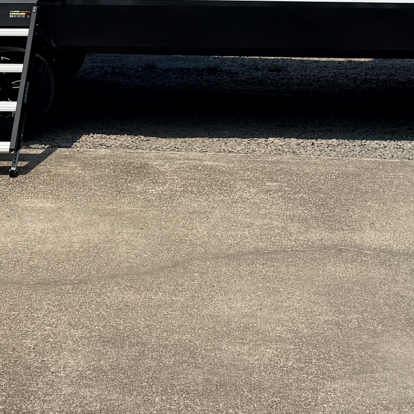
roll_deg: -0.7
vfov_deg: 17.4
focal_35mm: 94
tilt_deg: +0.6
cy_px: -111
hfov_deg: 18.5
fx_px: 1272
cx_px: 166
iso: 80
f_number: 1.78
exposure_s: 1/9091
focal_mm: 6.76
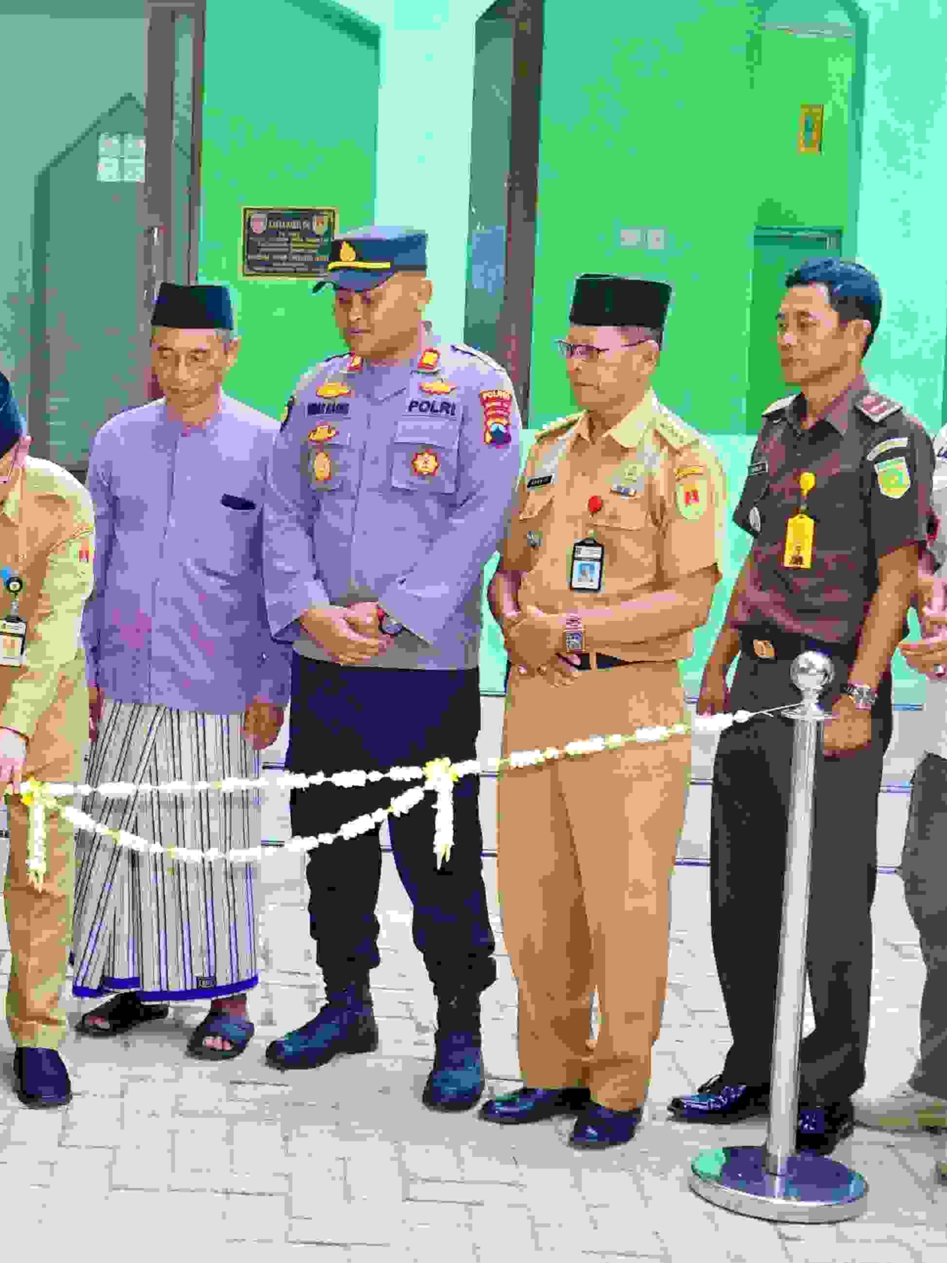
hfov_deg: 22.7
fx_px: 2298
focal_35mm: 63
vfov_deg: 30.7
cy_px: 633
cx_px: 81
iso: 1000
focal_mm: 29
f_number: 5.6
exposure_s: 1/125
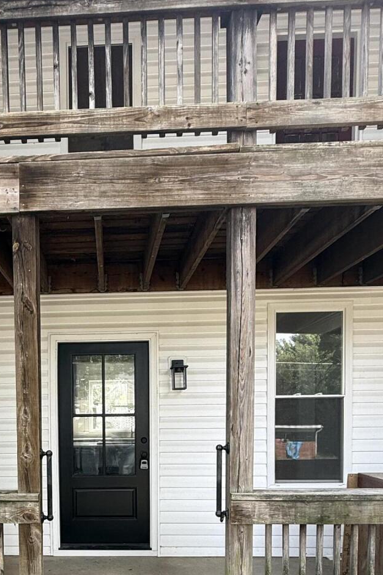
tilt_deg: -1.1
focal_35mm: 31
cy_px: 453
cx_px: 88
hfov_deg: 40.9
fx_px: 495
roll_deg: -0.3
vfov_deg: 56.3
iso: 40
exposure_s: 1/105
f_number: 2.2
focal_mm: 2.22
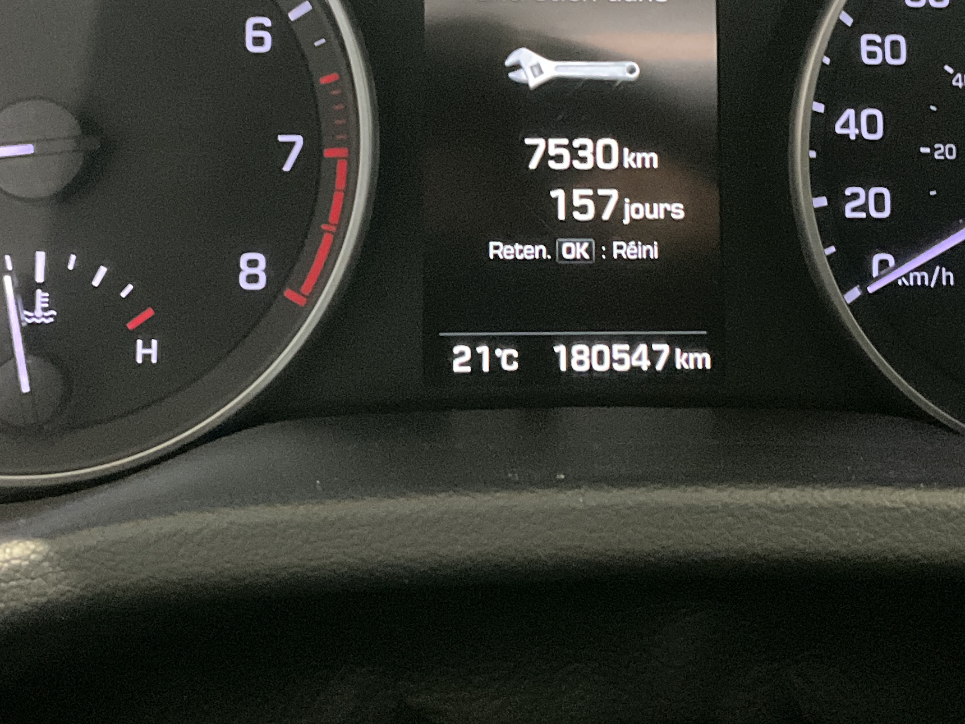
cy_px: 32
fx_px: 1896
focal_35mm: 68
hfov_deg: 28.5
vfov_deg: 21.0
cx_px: 537
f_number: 1.8
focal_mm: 3
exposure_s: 1/20
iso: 500
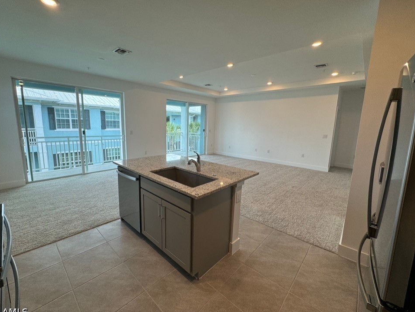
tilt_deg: -9.1
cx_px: 196
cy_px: 152
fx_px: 180
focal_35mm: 15
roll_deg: -1.4
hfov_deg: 98.1
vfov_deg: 81.7
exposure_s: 1/120
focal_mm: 2.22
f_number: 2.2
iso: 64
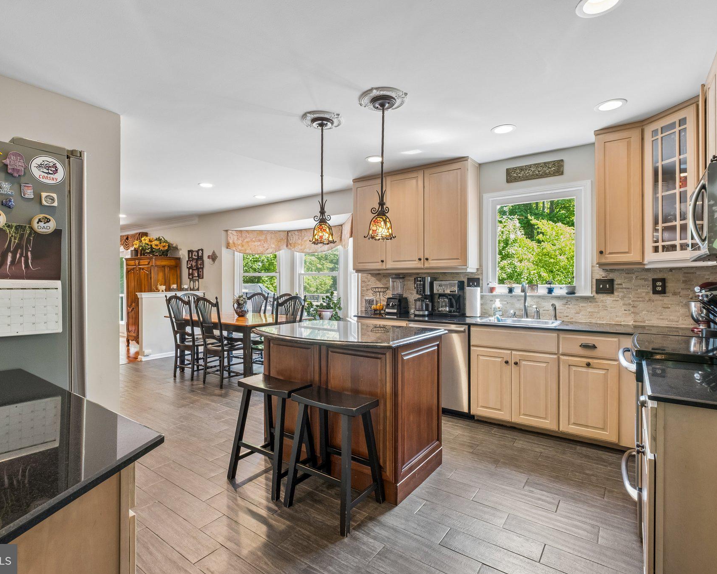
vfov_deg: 77.0
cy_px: 286
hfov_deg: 89.6
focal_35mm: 17
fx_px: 361
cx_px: 356
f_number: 8
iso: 250
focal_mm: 10
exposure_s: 1/4
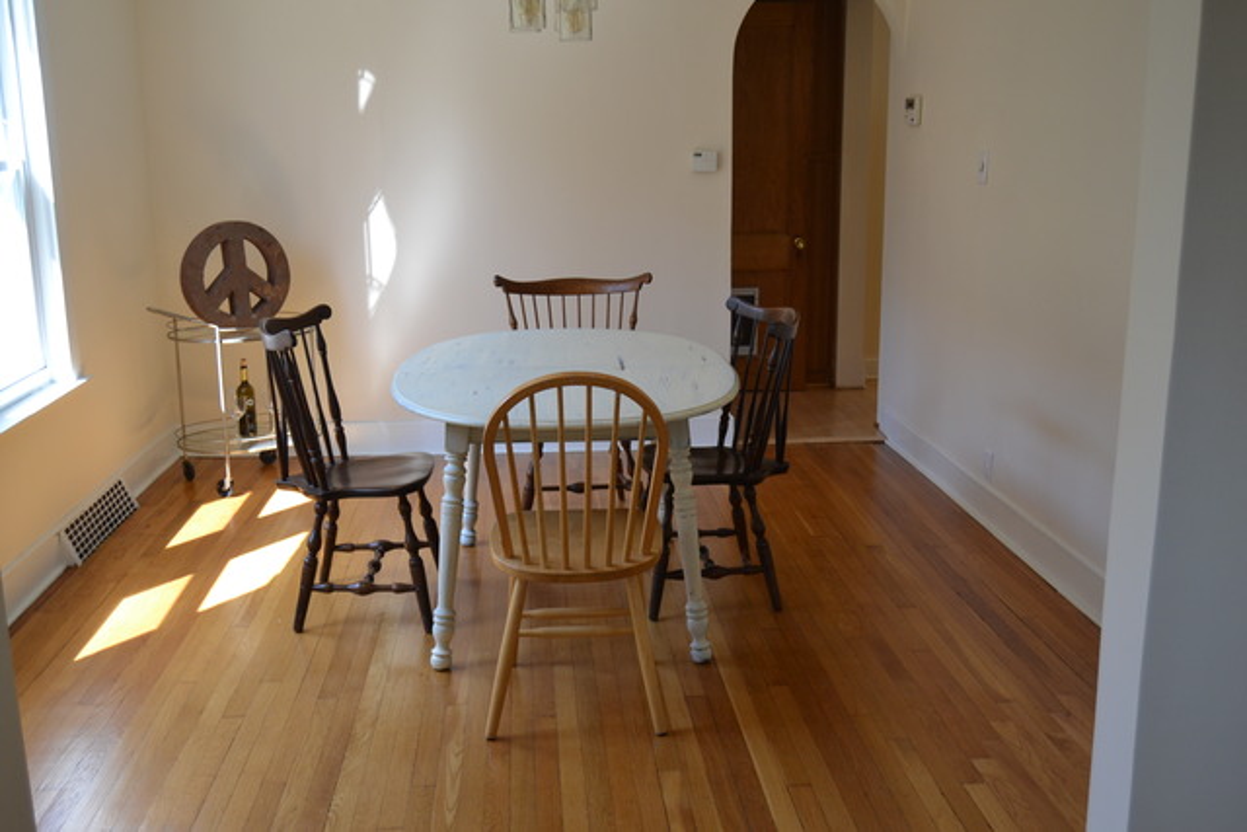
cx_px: 624
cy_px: 416
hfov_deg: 53.1
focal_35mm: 36
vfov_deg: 36.9
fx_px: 1247
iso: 400
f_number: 5
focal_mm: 24
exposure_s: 1/100
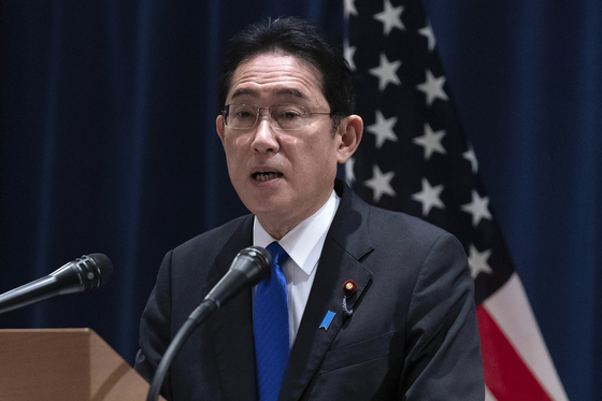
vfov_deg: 6.9
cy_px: 200
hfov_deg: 10.3
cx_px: 301
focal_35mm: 200
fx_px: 3343
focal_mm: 200
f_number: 2.8
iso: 3200
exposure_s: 1/320
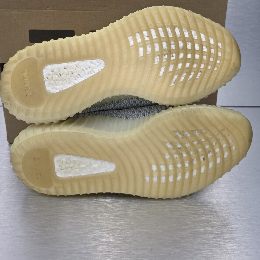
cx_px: 126
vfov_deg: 45.3
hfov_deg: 47.2
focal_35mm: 35
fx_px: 297
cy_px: 59
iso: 100
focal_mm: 6.5
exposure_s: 1/100
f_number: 1.4
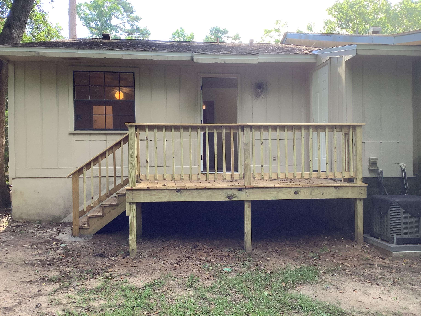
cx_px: 210
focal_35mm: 31
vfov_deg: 45.4
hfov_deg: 58.4
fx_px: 377
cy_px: 158
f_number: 2.4
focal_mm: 3.3
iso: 64
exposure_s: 1/120
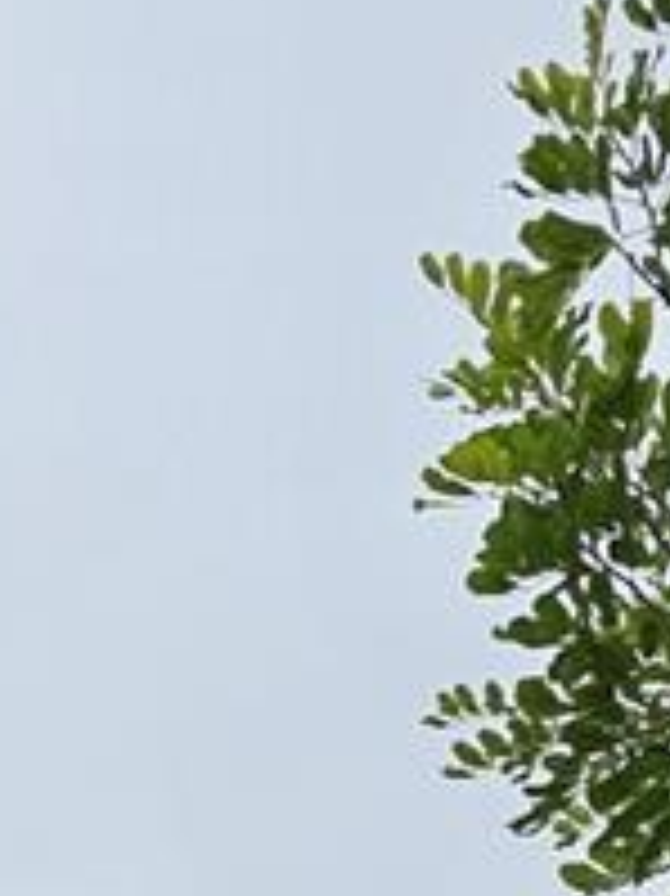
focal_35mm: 139
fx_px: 3591
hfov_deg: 10.3
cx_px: -337
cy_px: 2233
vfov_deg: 11.4
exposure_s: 1/522
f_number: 1.7
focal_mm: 6.3
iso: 10
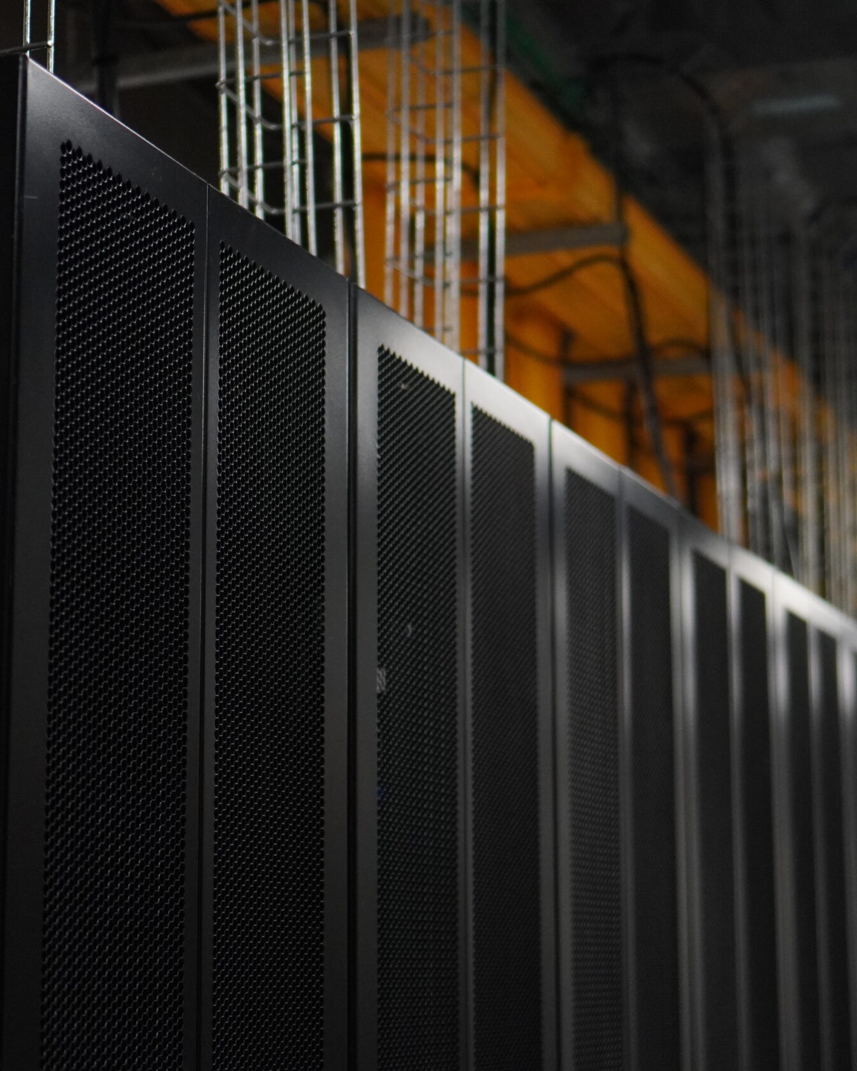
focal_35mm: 75
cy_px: 541
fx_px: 2368
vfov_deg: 25.5
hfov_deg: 20.4
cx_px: 580
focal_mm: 35
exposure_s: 1/1250
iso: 1600
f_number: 1.8
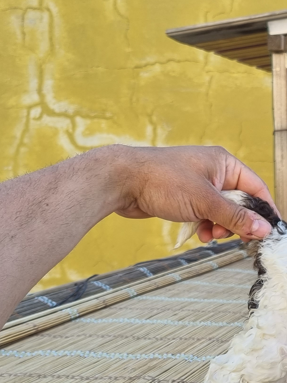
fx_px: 718
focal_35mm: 65
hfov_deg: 20.4
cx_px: 386
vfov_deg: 29.5
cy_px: 272
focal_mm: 5.4
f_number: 1.8
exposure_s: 1/574
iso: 50
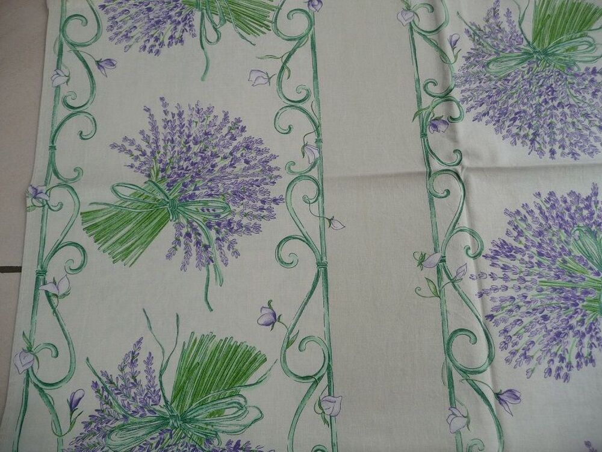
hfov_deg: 63.4
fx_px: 487
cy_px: 226
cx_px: 301
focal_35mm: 28
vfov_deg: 49.7
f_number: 3.3
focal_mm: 4.7
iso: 125
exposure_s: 1/30
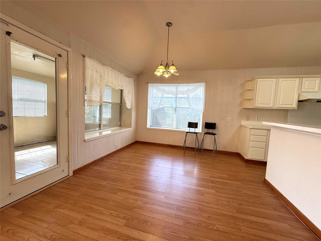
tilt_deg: -3.8
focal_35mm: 14
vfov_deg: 85.7
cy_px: 120
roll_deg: -2.7
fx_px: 130
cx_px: 160
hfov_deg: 102.1
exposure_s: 1/120
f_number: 2.2
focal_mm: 2.22
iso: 50
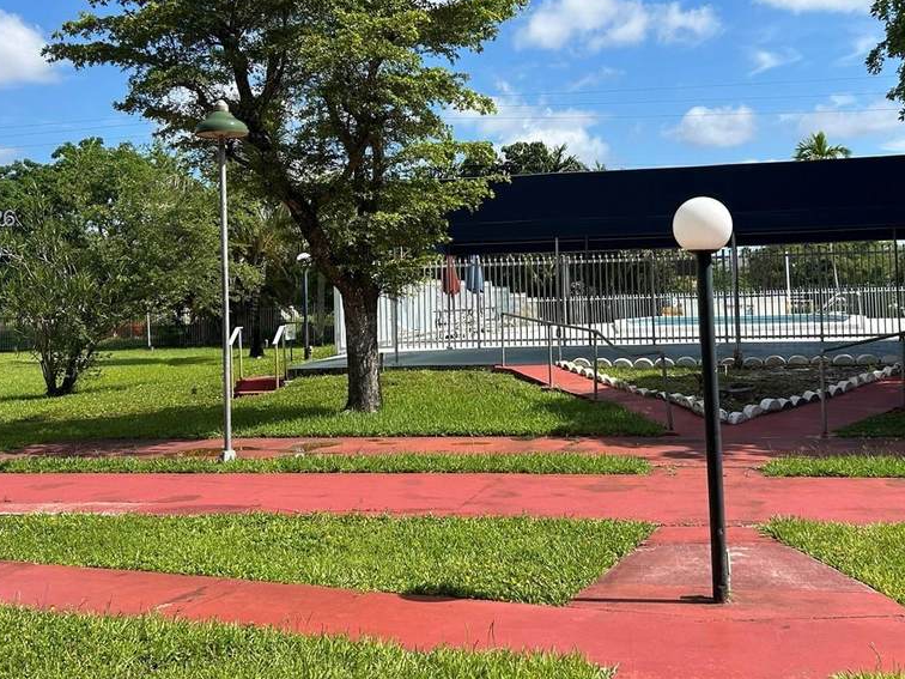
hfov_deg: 42.9
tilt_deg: +4.3
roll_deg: +1.6
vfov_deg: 32.6
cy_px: 220
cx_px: 484
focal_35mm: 44
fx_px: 1150
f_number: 1.5
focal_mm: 5.7
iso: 50
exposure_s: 1/3831
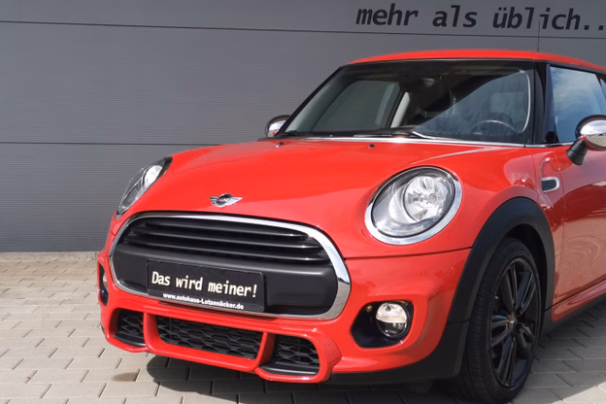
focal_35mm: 52
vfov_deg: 26.0
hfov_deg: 38.1
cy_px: 200
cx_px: 352
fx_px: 875
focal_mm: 5.58
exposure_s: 1/2028
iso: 50
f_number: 1.8
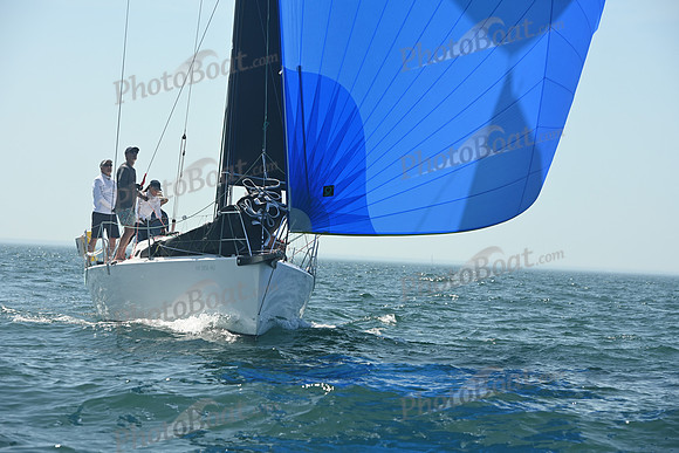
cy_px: 226
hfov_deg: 14.2
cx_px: 340
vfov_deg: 9.5
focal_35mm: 145
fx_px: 2735
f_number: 10
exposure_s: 1/1000
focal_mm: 145
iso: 320
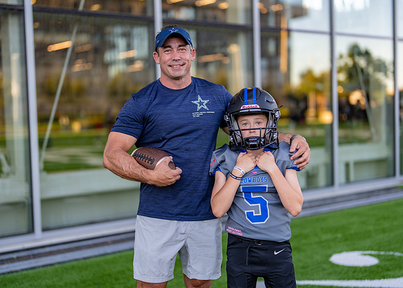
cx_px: 202
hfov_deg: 36.3
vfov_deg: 26.3
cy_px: 144
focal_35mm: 54
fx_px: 616
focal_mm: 50
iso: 100
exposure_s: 1/640
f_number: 1.2
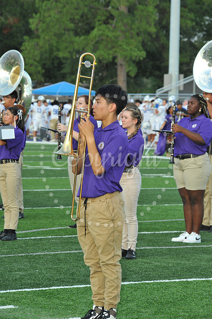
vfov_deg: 10.3
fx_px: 1769
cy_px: 160
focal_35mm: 200
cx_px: 106
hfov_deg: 6.9
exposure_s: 1/250
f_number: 13
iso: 1600
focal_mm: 200
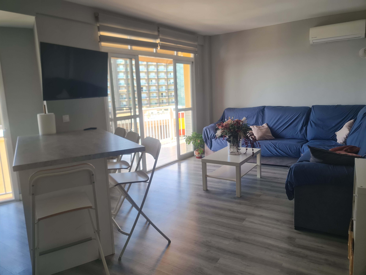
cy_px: 138
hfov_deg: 69.4
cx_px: 183
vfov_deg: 54.9
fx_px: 264
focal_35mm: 25
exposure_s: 1/100
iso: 50
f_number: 1.8
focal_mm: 7
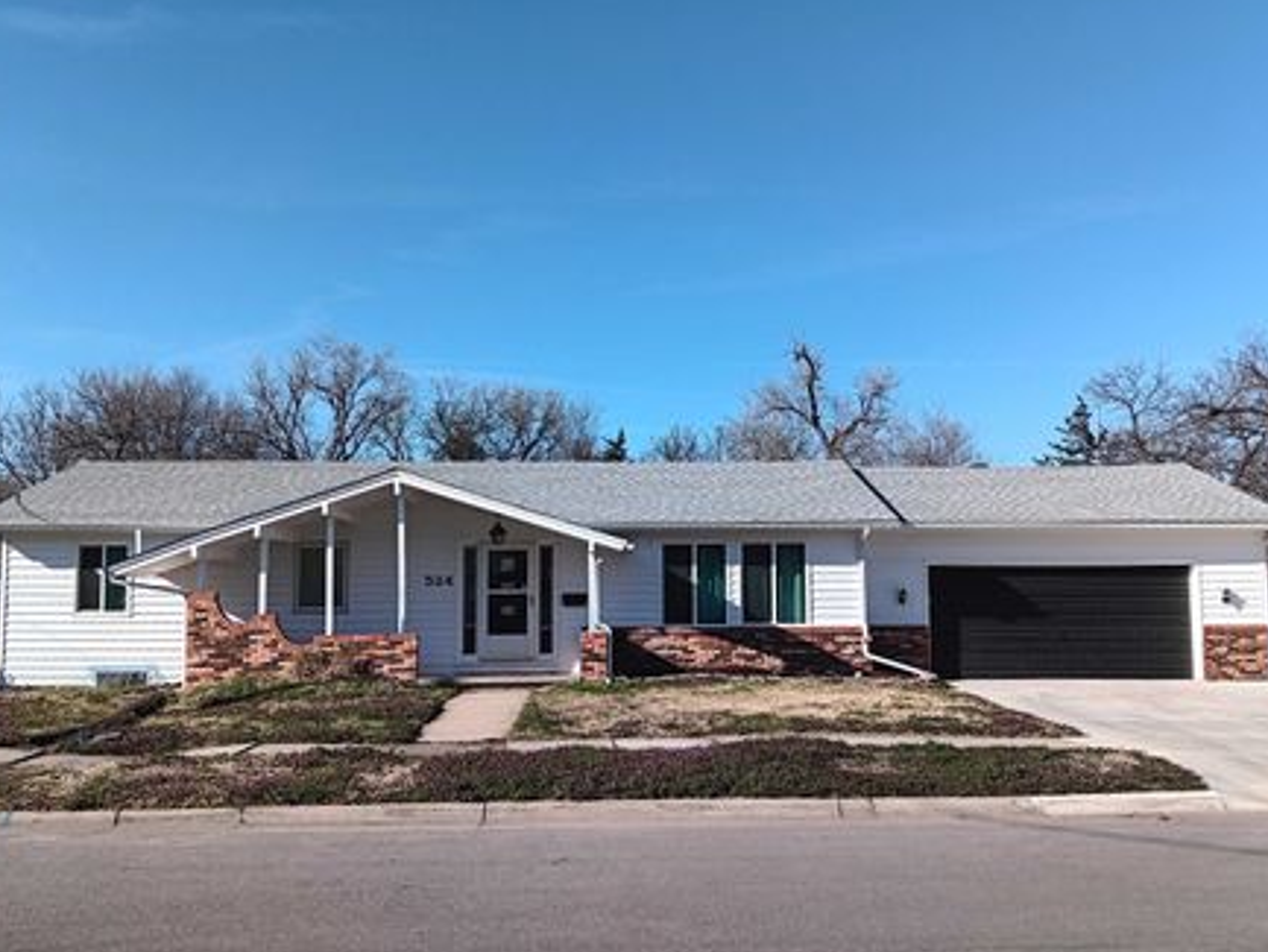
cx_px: 647
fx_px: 1099
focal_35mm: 30
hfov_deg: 59.9
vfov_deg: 46.8
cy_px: 517
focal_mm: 3.98
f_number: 1.8
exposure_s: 1/1000
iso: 20
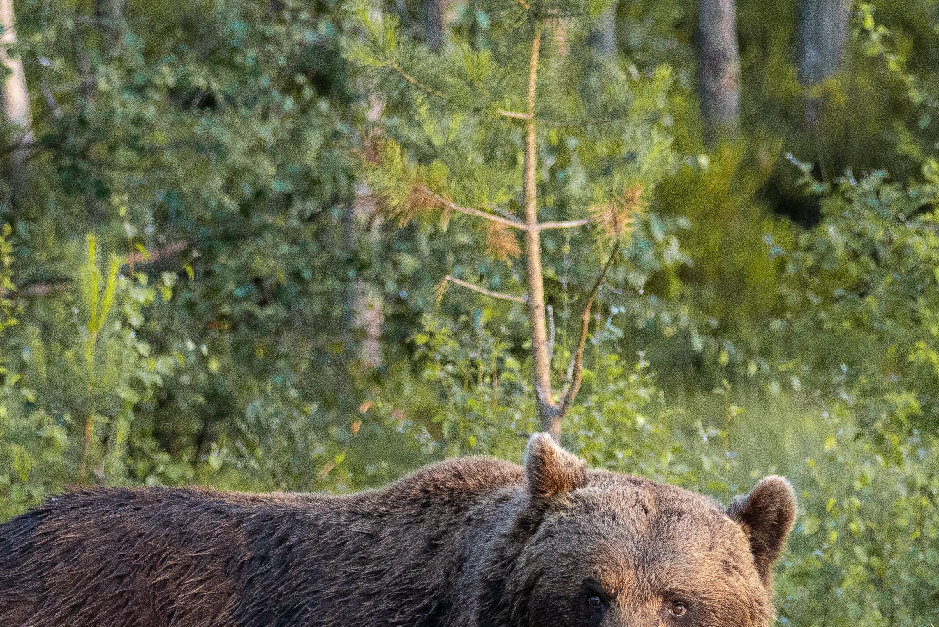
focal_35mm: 797
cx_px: 608
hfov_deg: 2.6
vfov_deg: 1.7
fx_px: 20789
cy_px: 756
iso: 800
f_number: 6.3
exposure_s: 1/640
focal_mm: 205.7
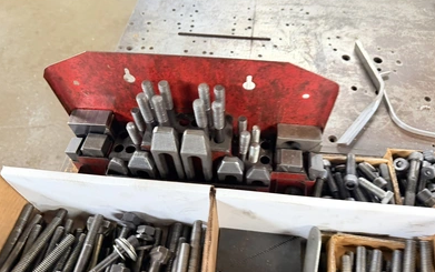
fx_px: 308
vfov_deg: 47.7
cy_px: 132
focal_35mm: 26
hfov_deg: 70.4
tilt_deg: -54.8
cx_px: 220
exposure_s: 1/60
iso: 200
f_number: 1.78
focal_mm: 6.76
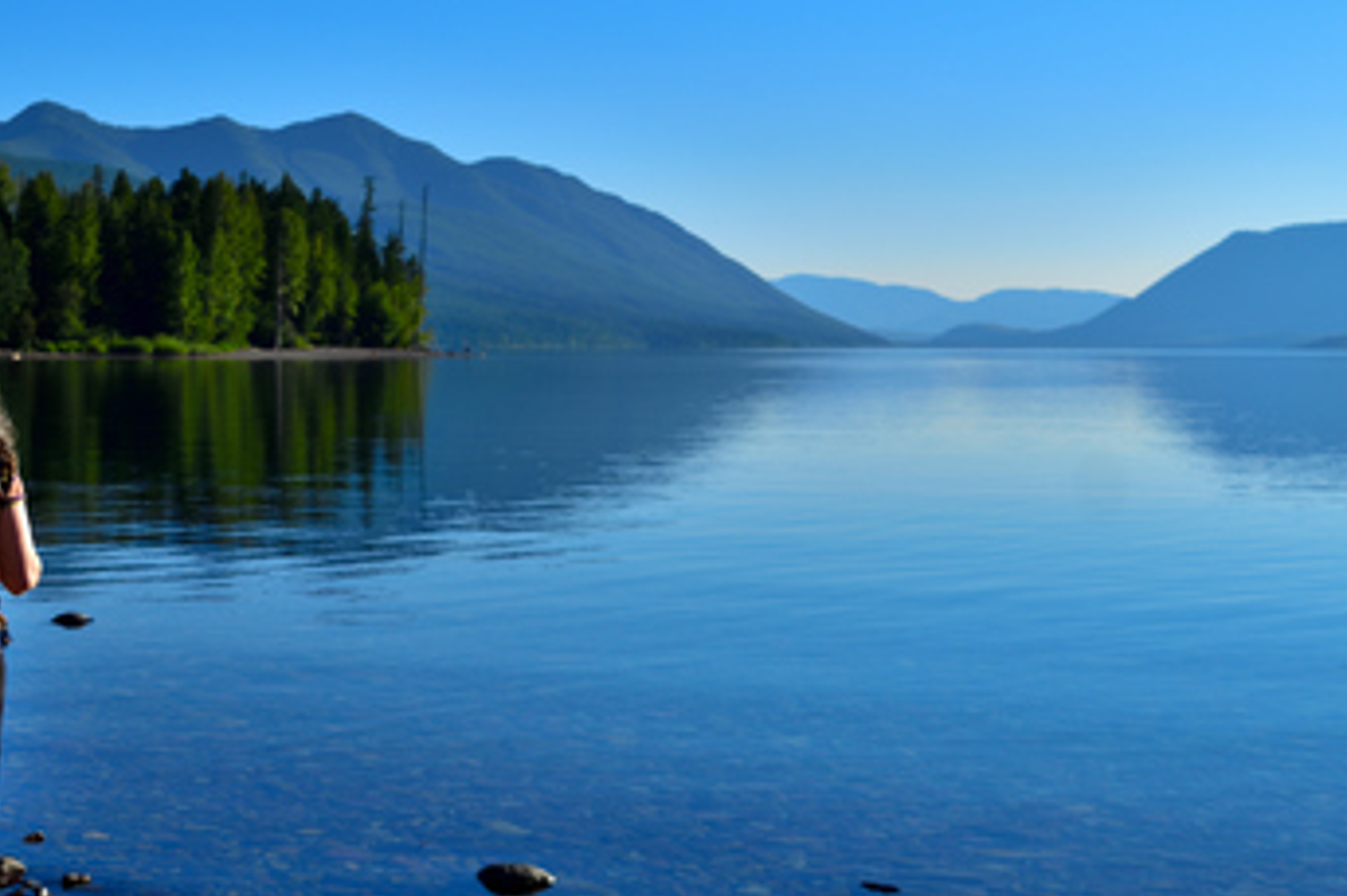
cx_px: 341
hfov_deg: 28.1
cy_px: 542
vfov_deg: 19.2
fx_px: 2648
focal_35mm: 71
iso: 100
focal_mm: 29
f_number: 4.2
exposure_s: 1/400
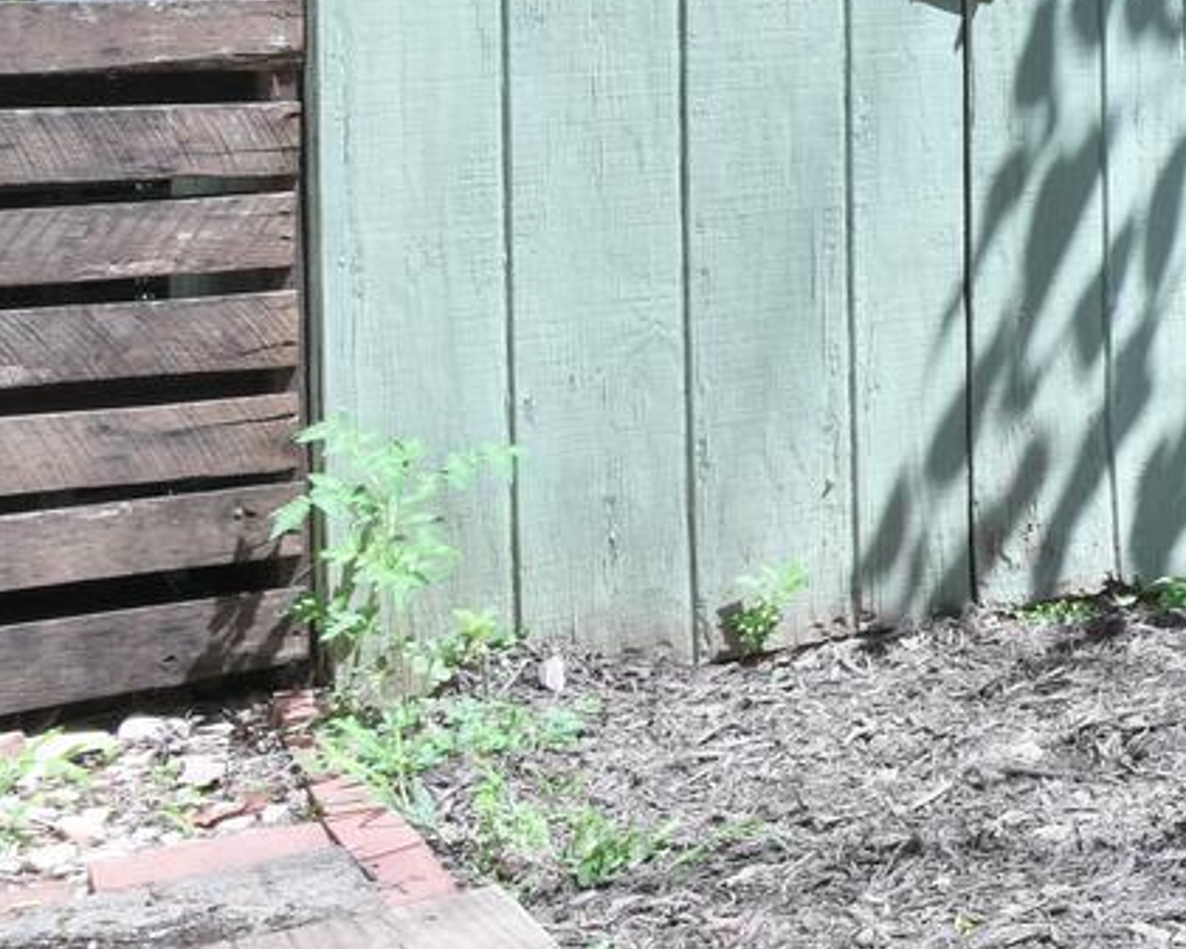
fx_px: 2563
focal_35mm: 73
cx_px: 2476
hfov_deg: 17.3
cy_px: 35
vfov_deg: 20.4
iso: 100
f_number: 18
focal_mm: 16
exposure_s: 1/15
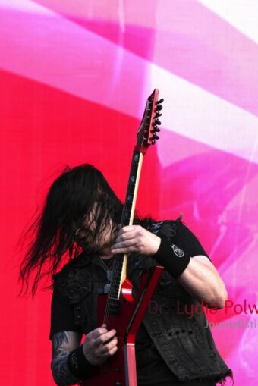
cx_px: 85
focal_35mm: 199
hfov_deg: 6.9
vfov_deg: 10.3
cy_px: 193
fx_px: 2136
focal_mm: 88
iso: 100
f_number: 5.6
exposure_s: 1/200
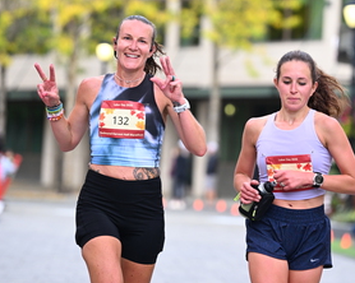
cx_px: 218
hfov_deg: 7.7
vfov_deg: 6.2
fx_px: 2635
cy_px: 99
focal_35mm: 251
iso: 1000
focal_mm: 135
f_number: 2.8
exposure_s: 1/1600
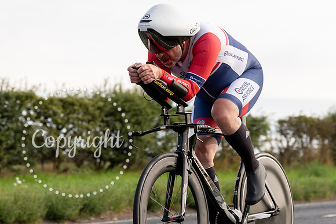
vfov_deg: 12.4
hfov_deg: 18.5
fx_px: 1033
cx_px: 160
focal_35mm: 111
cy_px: 98
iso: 160
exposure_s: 1/1000
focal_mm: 77
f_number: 4
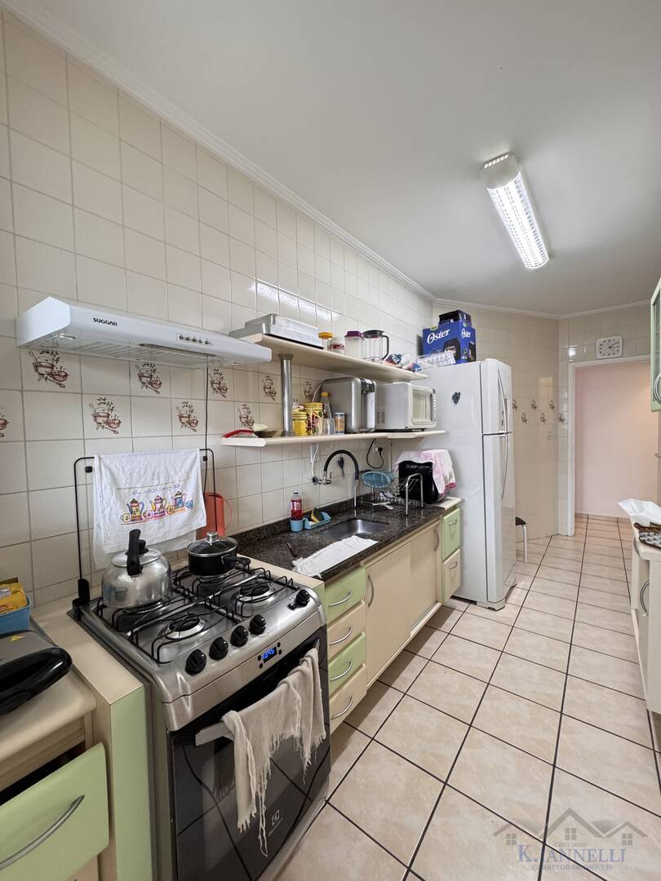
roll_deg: +1.3
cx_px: 330
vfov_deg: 102.1
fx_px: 356
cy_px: 440
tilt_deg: -2.5
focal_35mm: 14
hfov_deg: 85.7
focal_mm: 2.22
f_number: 2.2
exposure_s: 1/60
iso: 250
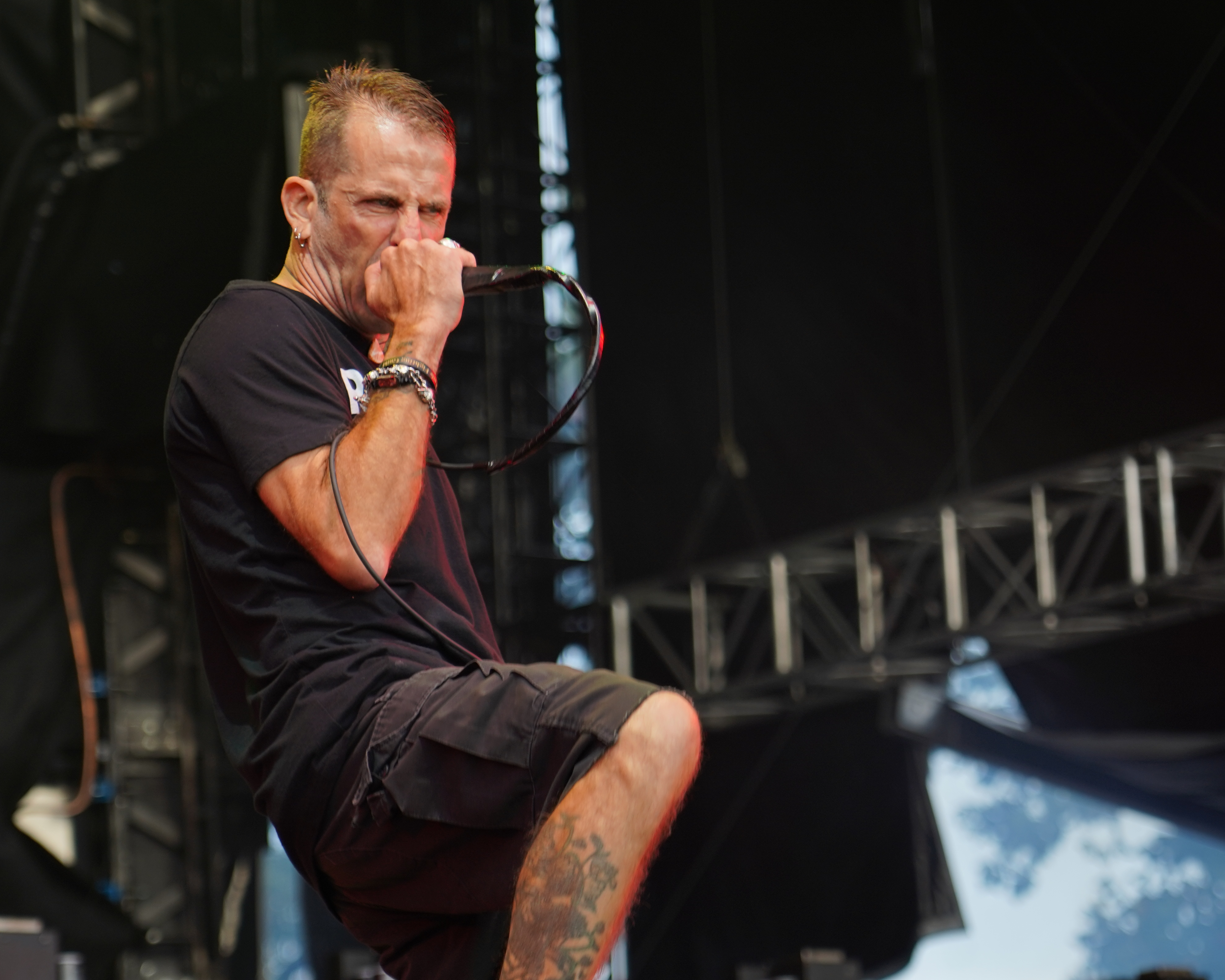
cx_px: 548
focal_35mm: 147
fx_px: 5329
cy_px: 470
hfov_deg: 13.1
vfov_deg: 10.5
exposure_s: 1/125
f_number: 4
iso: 250
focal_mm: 104
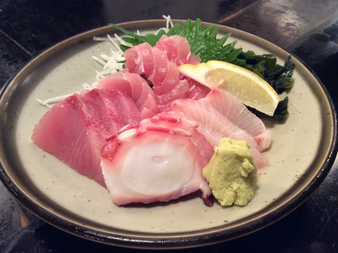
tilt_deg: -44.0
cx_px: 169
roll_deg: +2.3
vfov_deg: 44.0
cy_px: 126
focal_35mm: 32
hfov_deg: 56.9
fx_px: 312
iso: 250
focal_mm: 3.3
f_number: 2.4
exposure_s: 1/24
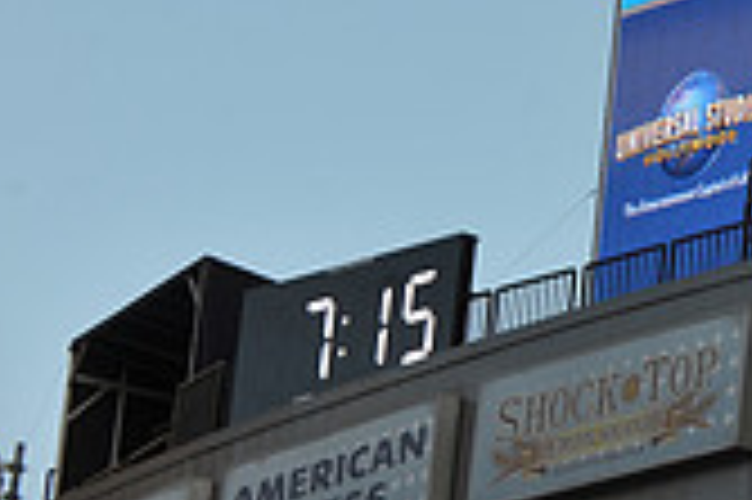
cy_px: -360
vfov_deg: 4.4
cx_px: 1288
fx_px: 6511
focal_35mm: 312
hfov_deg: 6.5
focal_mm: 90
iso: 200
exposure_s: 1/250
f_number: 8
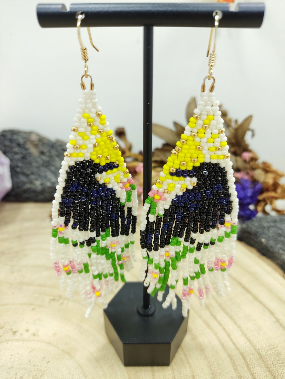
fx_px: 274
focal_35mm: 25
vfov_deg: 69.4
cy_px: 190
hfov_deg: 54.9
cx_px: 142
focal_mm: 4.71
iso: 79
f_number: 1.79
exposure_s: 1/50
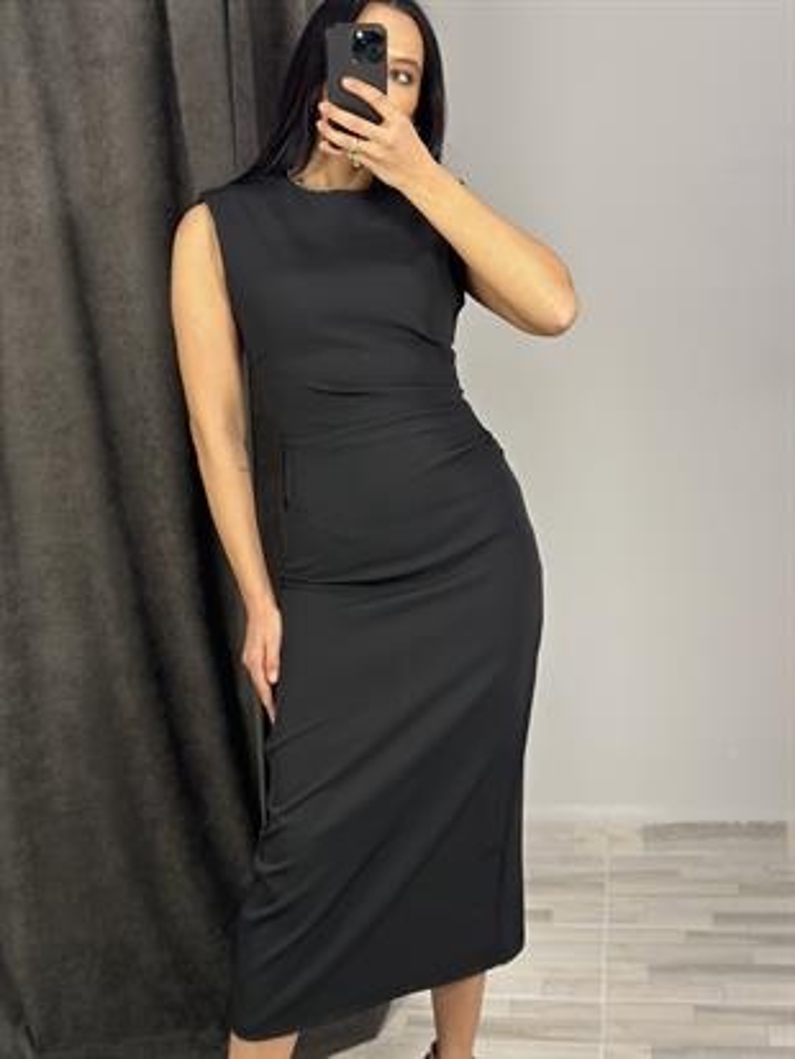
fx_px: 1469
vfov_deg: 39.6
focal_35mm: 48
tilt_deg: -29.4
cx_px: 398
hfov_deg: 30.3
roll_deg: +3.5
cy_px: 530
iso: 160
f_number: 1.78
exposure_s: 1/100
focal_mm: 6.86
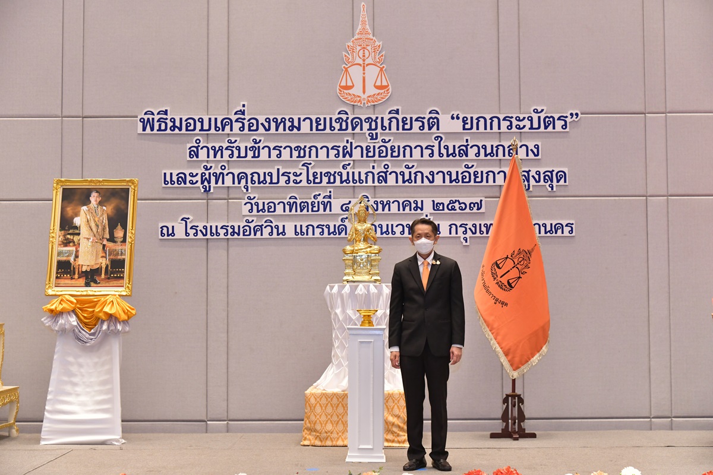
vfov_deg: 24.6
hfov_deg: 36.2
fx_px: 1089
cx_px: 356
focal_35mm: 55
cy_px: 238
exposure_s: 1/125
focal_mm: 55
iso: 2500
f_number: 4.5
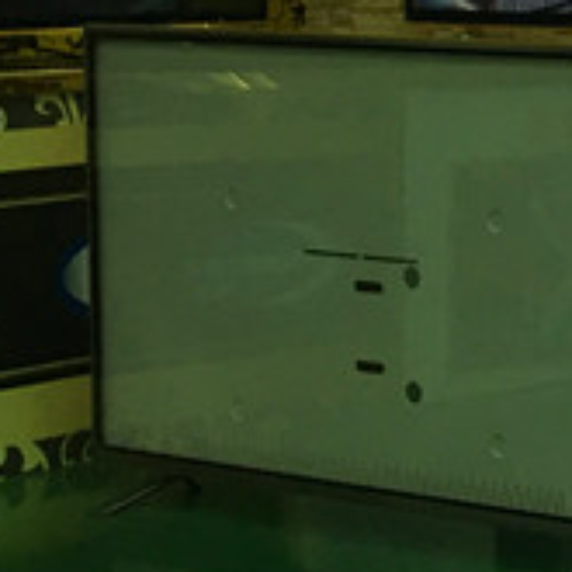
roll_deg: +0.1
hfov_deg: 11.6
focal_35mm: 124
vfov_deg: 14.0
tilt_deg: -3.9
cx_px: 1366
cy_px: 166
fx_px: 2318
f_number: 2.2
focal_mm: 4.15
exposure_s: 1/17
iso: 32
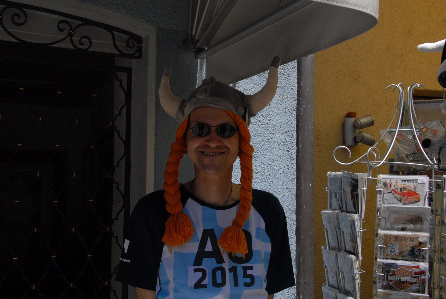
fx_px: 596
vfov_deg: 28.2
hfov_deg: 41.0
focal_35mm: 48
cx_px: 223
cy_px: 150
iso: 640
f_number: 11
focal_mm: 32
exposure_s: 1/750
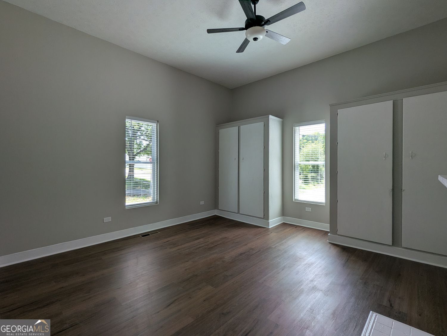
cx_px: 224
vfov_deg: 78.2
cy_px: 168
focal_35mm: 16
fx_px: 207
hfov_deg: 94.4
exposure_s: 1/193
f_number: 2.2
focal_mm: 2.35
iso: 60
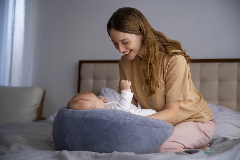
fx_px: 408
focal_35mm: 61
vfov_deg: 22.2
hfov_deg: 32.8
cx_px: 120
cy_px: 80
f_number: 2.8
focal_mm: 61.2
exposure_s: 1/160
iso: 320
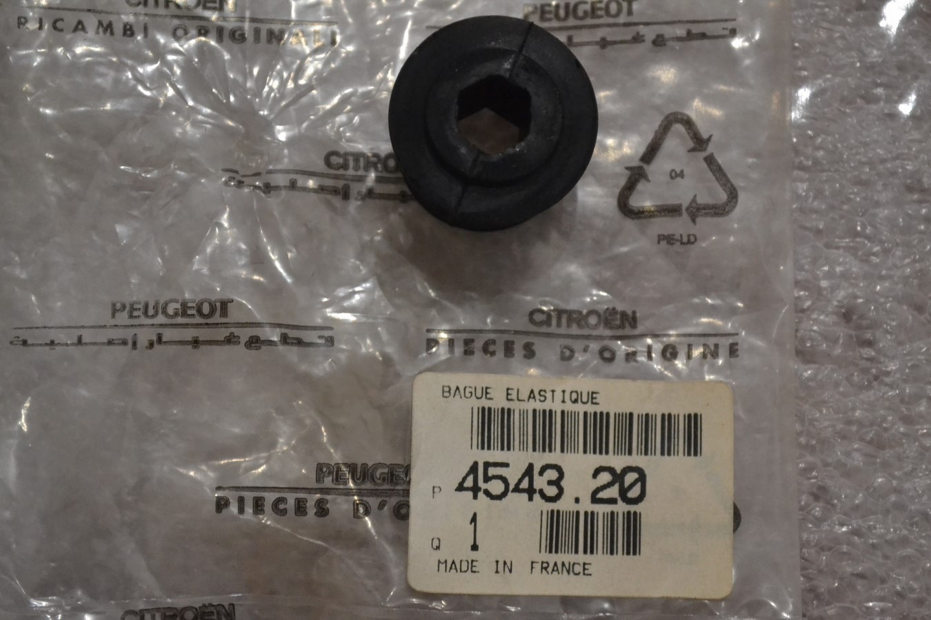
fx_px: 1862
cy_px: 310
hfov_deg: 28.1
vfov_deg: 18.9
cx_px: 466
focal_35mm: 72
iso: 3200
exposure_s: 1/30
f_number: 5.6
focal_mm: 48
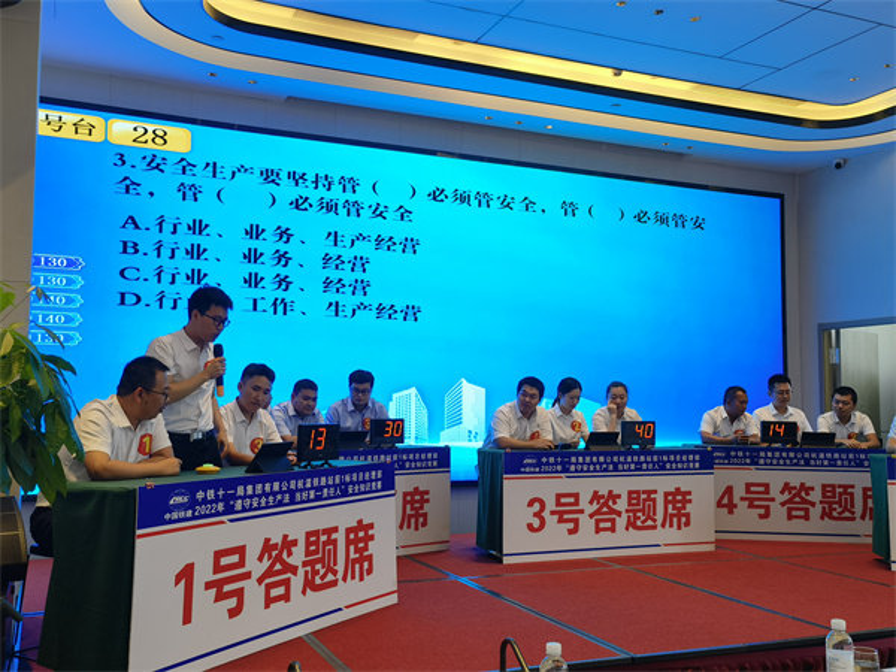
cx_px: 448
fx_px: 906
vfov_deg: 40.7
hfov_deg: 52.6
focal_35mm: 35
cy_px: 336
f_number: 1.9
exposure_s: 1/114
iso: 50
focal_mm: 6.67
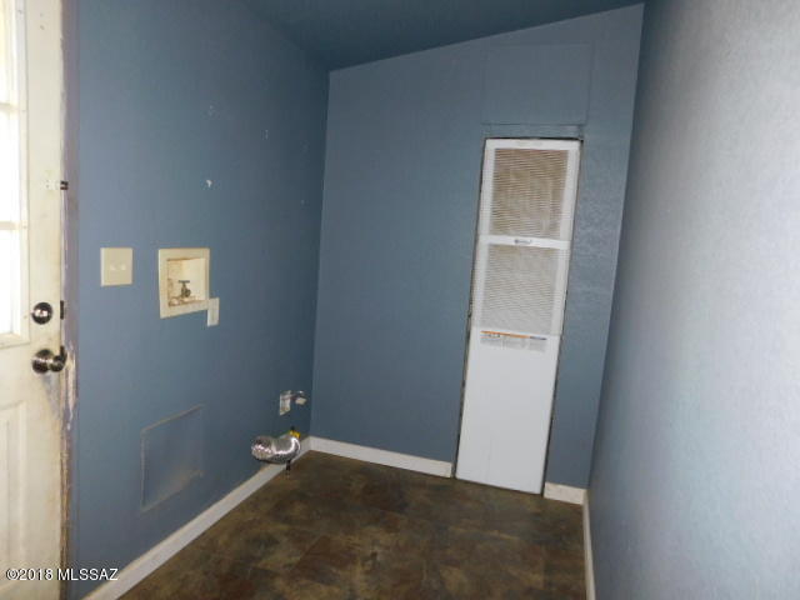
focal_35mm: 23
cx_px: 400
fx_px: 532
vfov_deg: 58.9
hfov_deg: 73.9
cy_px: 300
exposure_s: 1/30
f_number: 3
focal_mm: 4
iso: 200
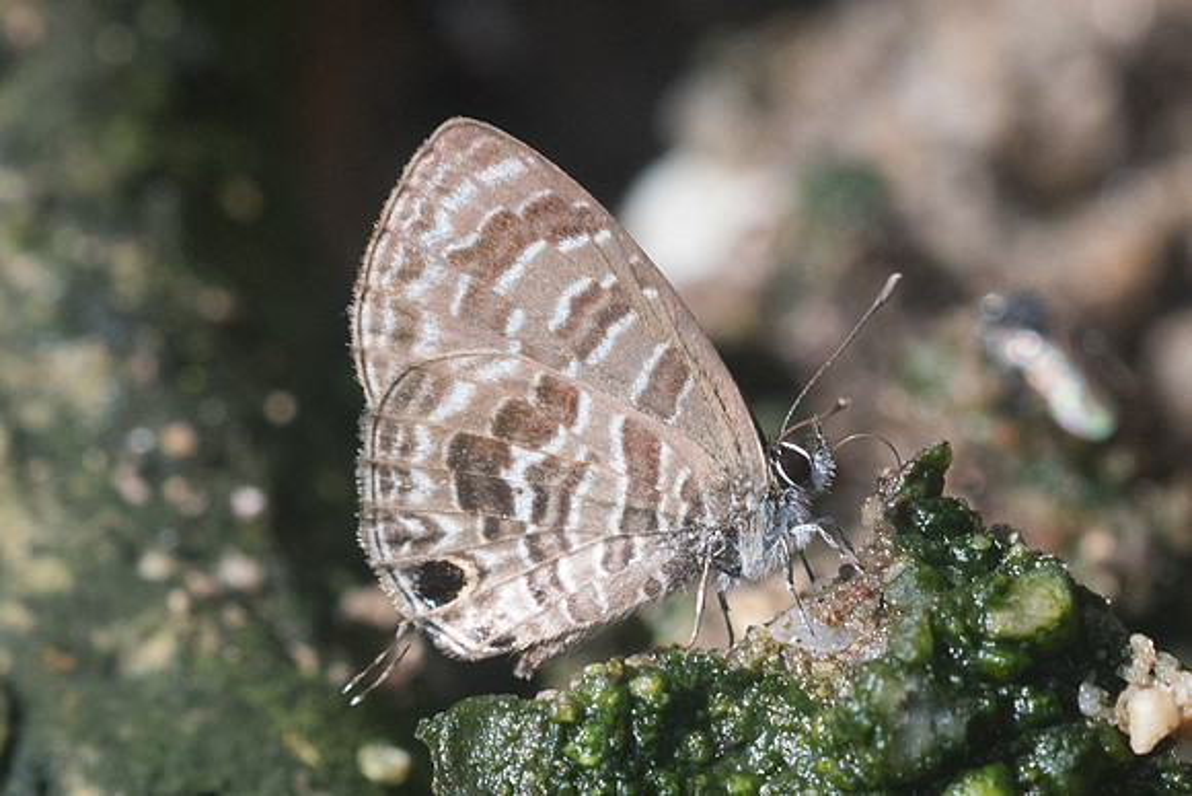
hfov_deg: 3.6
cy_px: 443
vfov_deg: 2.4
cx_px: 596
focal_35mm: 566
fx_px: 18734
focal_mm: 150
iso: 800
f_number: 11
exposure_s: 1/400
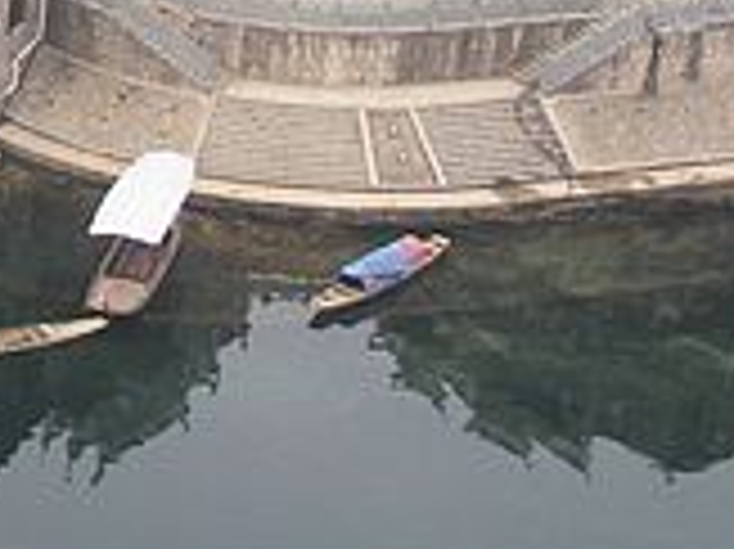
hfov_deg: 12.4
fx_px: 3348
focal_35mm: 158
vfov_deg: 9.1
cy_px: -263
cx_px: 27
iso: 64
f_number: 3.5
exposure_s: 1/78.6
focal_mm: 6.3
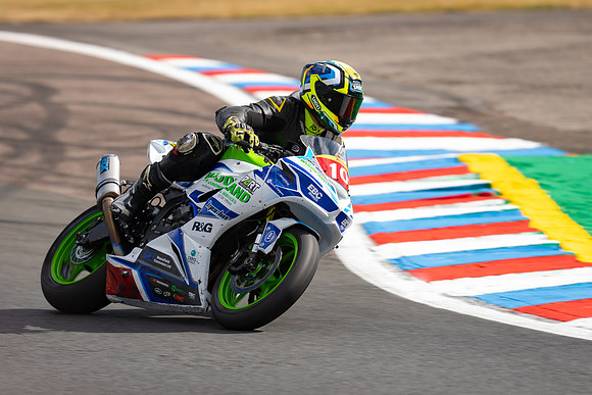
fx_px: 7468
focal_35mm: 454
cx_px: 256
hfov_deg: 4.5
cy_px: 224
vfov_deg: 3.0
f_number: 4.5
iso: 64
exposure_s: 1/400
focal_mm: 400
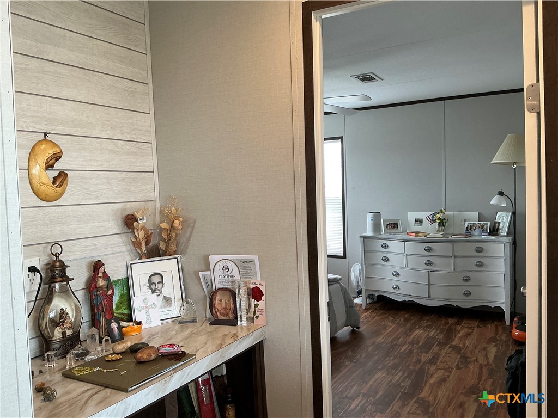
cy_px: 209
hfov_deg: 63.4
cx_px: 279
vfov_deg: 49.7
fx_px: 451
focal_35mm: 28
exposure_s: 1/60
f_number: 1.8
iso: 64
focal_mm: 3
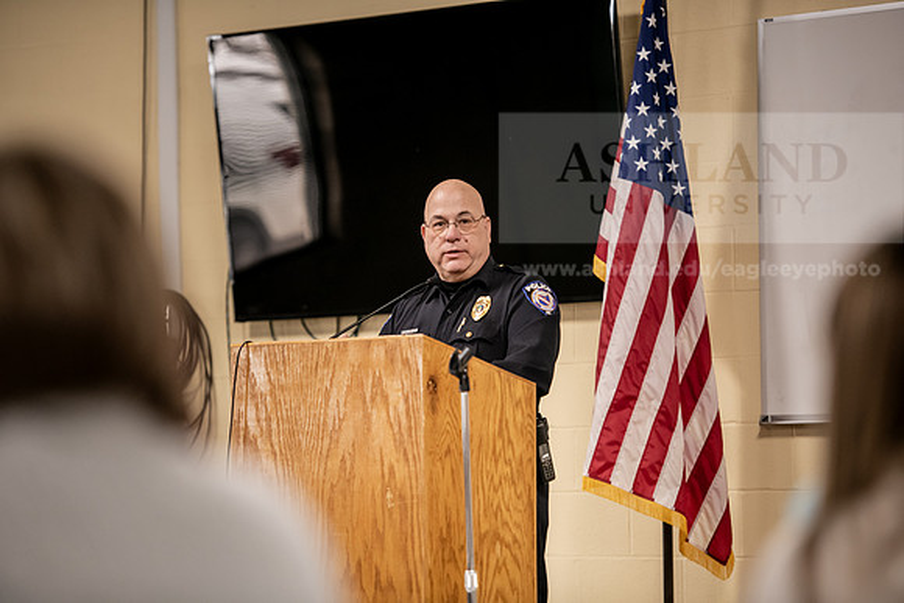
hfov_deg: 13.7
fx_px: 3767
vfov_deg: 9.2
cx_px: 452
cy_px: 302
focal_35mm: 150
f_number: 2.8
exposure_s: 1/200
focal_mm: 150
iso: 2000
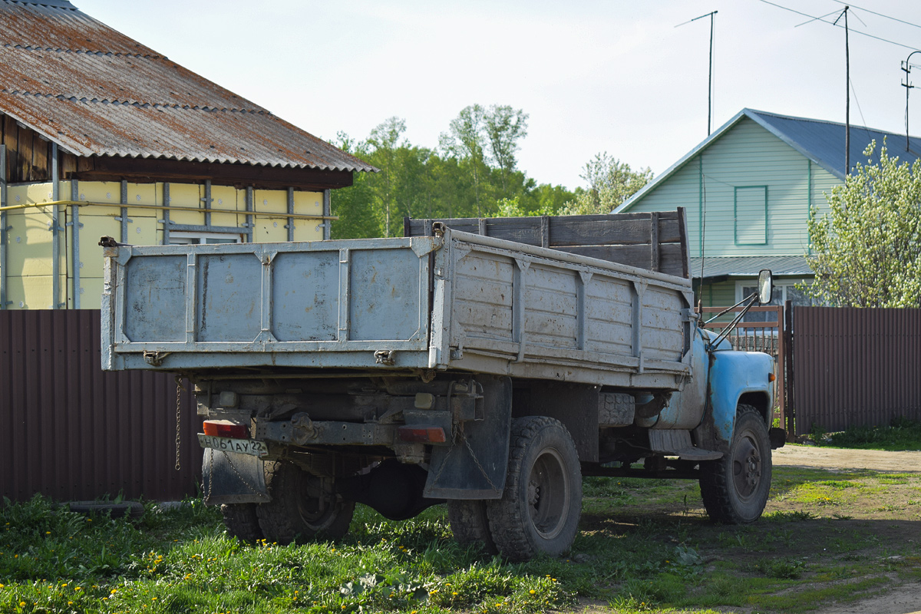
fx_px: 1919
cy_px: 307
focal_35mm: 75
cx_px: 460
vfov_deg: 18.2
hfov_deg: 27.0
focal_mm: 50
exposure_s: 1/400
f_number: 5.6
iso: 200
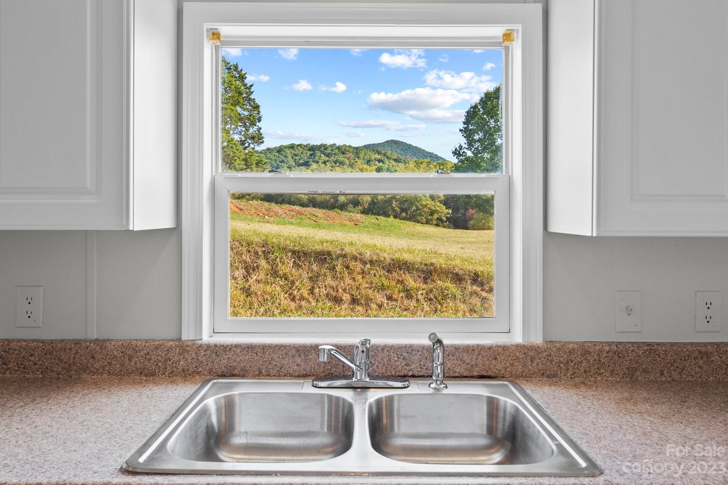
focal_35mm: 25
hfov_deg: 71.5
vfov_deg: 51.3
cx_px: 364
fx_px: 505
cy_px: 242
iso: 400
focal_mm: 17
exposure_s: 1/30
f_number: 8
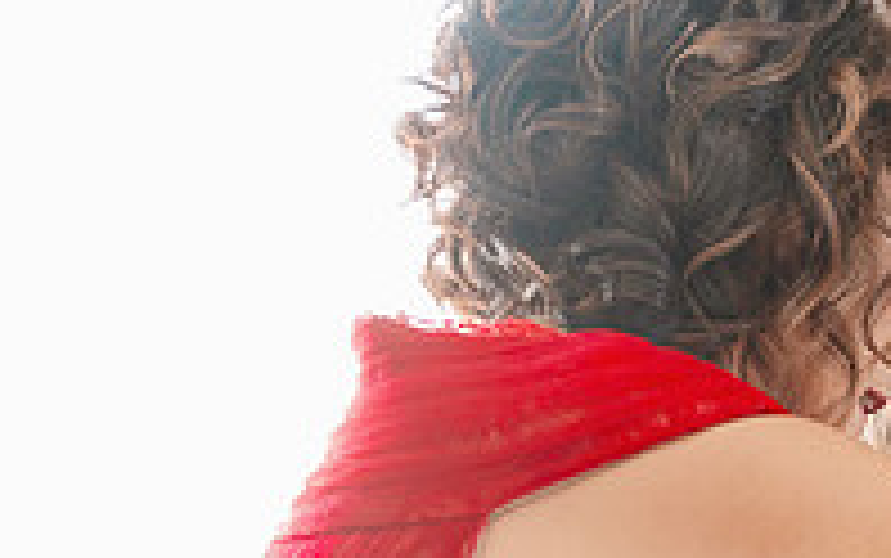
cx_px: 1207
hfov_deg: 18.6
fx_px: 2503
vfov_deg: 12.6
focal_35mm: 103
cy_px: 549
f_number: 3.2
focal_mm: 31
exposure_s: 1/200
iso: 800
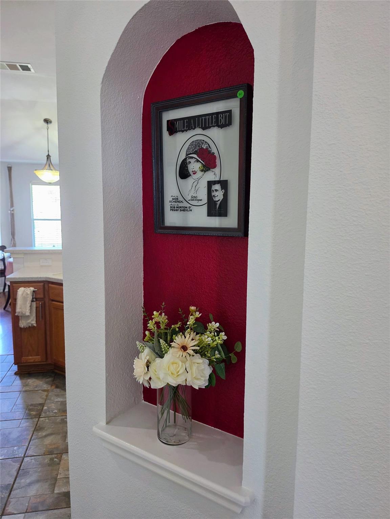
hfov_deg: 58.9
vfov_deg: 73.9
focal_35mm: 23
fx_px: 346
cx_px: 195
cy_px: 260
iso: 250
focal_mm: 6.5
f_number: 1.4
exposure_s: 1/120
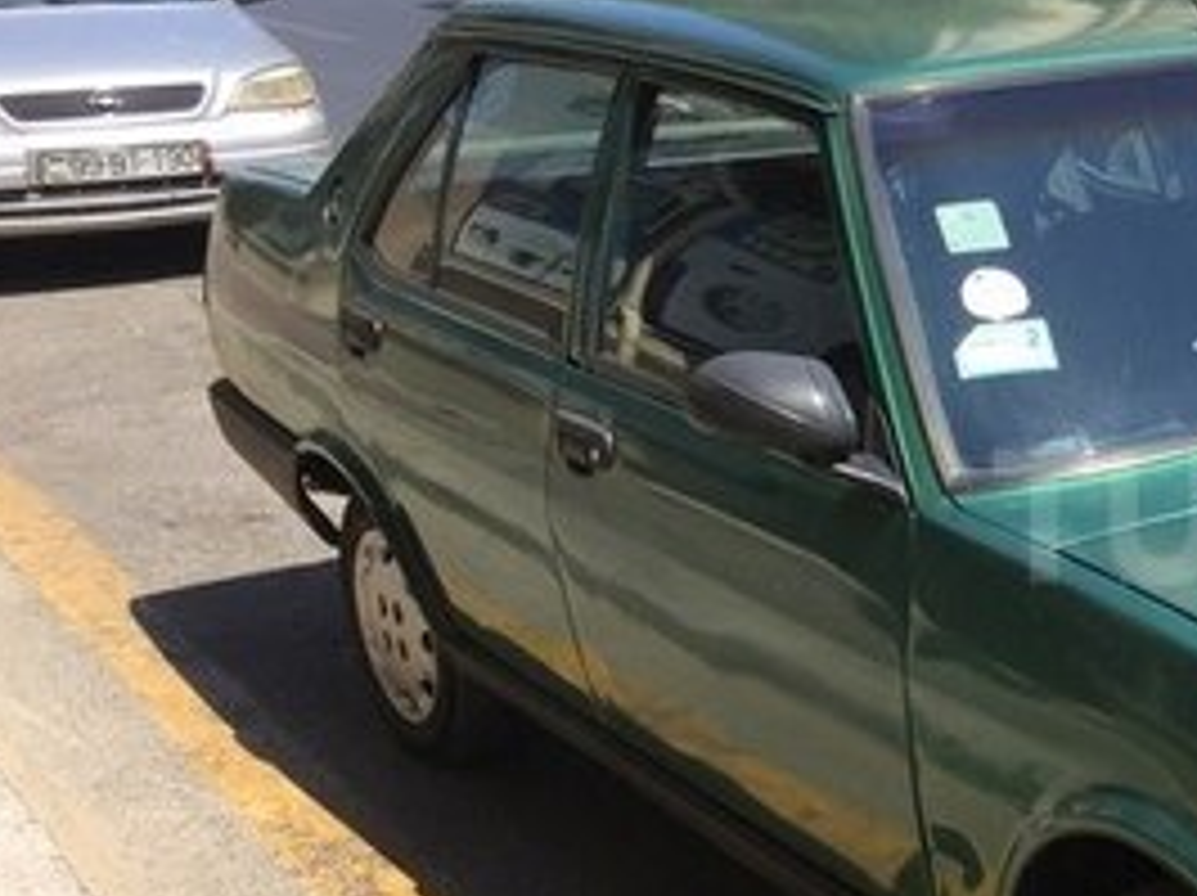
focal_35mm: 72
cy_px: 516
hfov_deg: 24.4
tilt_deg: -14.1
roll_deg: +0.6
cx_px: 1454
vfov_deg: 20.4
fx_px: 2487
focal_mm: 4.15
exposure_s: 1/1199
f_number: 2.2
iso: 32
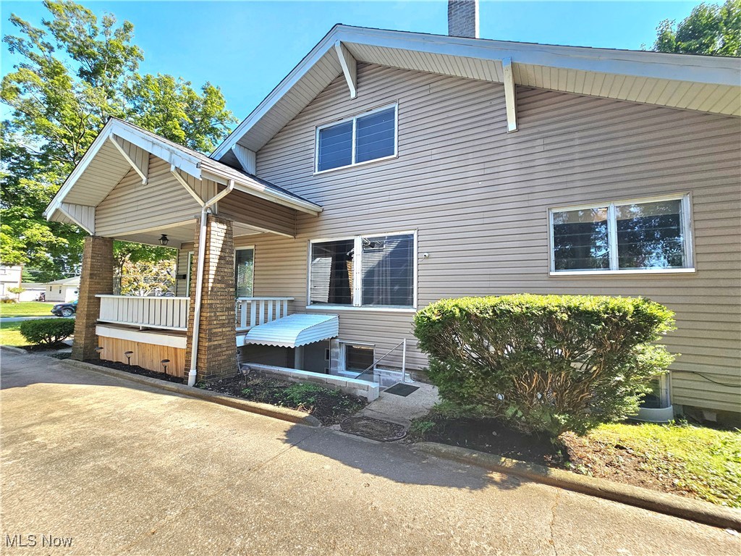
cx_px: 370
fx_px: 278
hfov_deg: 106.2
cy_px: 278
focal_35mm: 13
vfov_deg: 89.9
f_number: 2.2
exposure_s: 1/1000
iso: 80
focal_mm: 2.2
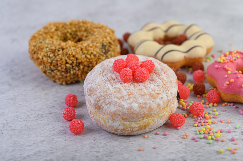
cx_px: 122
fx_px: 405
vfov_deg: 22.6
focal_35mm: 60
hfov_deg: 33.4
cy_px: 80
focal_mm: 60
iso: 100
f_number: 7.1
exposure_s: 1/160
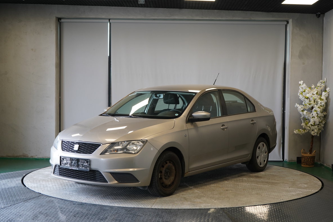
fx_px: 499
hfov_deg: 36.9
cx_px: 169
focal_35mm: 54
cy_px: 113
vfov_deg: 25.1
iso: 1250
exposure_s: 1/160
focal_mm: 53
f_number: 5
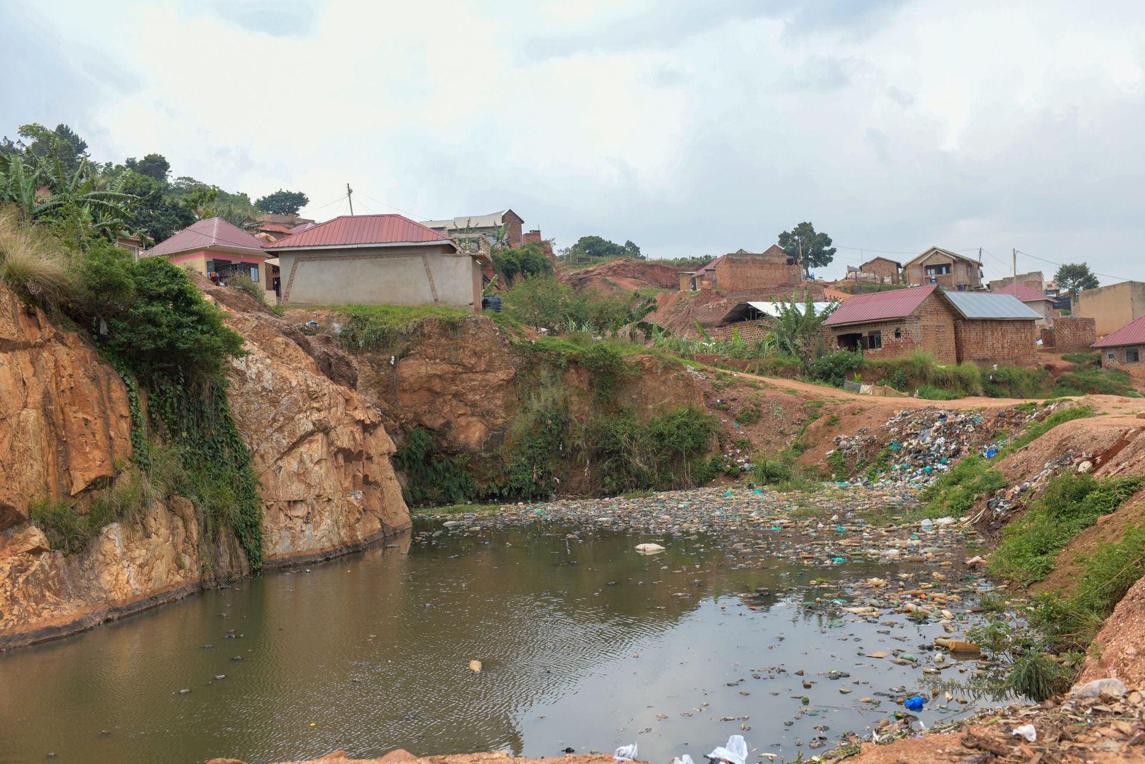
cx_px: 572
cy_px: 382
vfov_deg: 37.9
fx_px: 1113
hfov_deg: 54.4
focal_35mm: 35
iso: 500
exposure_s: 1/400
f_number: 4.5
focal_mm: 35
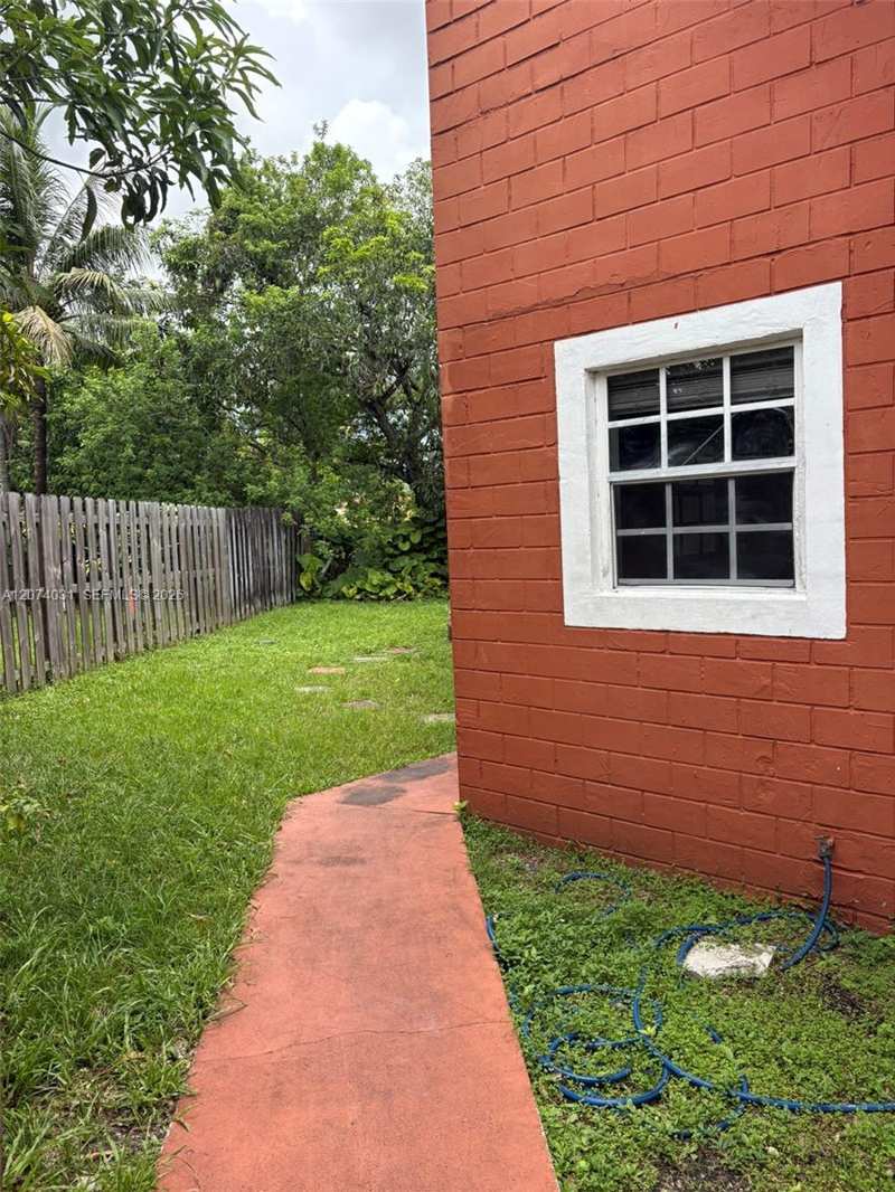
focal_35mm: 26
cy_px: 596
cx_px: 448
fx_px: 896
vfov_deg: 67.3
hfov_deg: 53.1
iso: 64
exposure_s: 1/1099
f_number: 1.6
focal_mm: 5.96
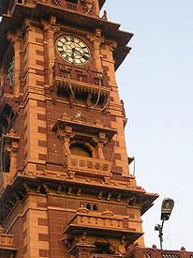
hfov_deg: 21.0
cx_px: 85
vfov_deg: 27.6
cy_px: 169
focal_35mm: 70
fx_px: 521
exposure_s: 1/137
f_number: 2.7
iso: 100
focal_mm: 5.6
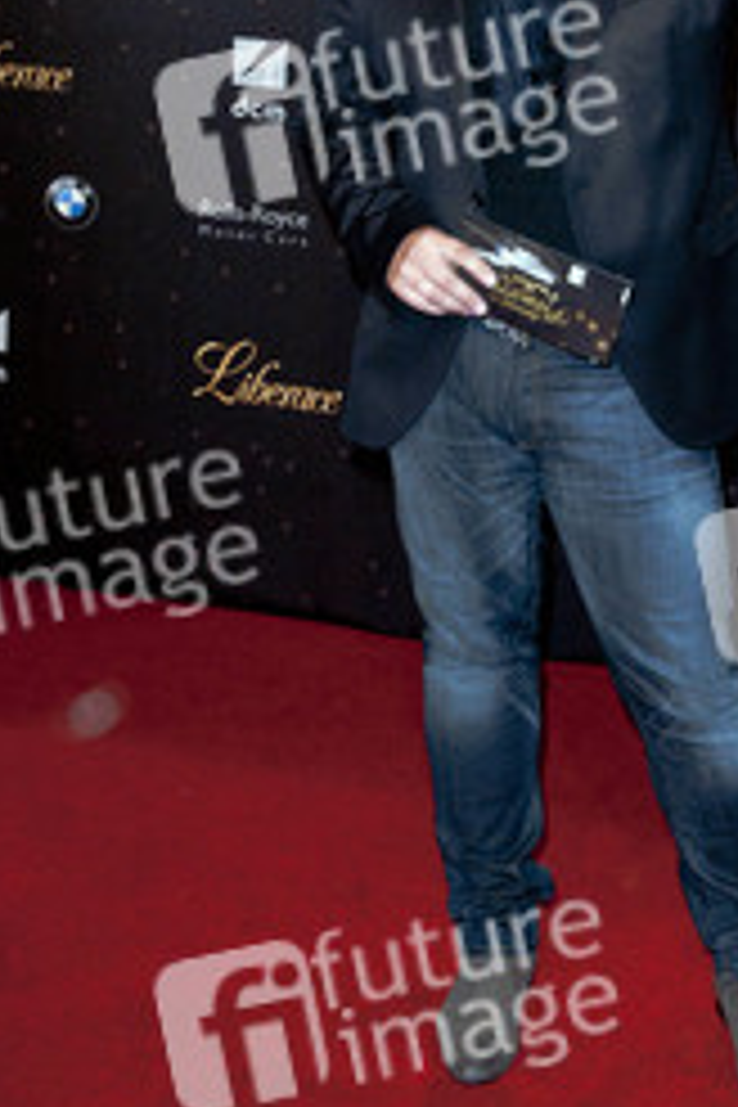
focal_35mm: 57
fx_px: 1753
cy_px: 333
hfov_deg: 23.6
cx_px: 520
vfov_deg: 34.6
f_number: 8
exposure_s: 1/400
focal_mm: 35
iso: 1250
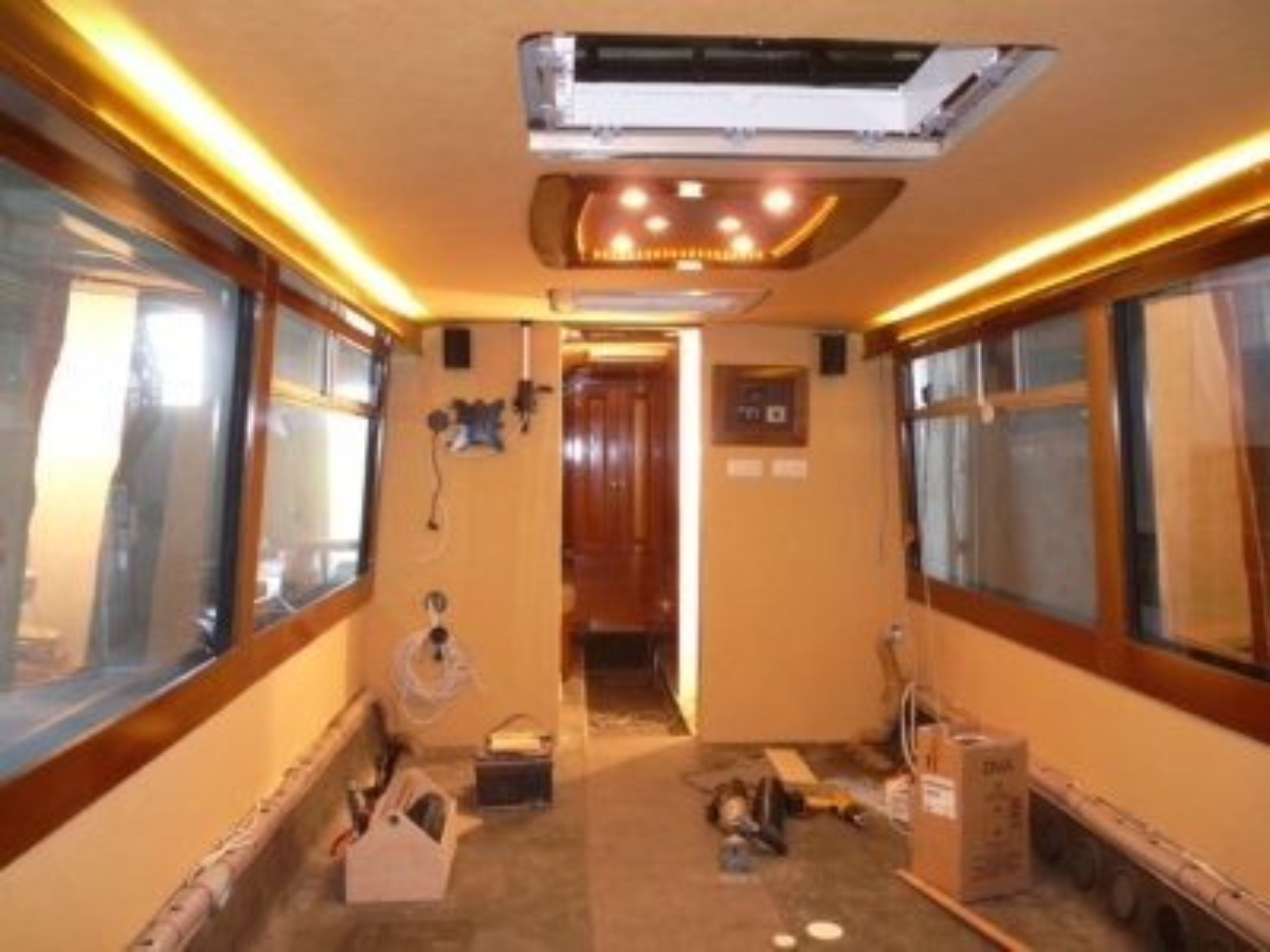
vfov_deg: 51.4
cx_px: 635
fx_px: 991
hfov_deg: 65.3
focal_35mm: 27
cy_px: 476
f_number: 2.8
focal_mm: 4.8
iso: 100
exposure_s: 1/4
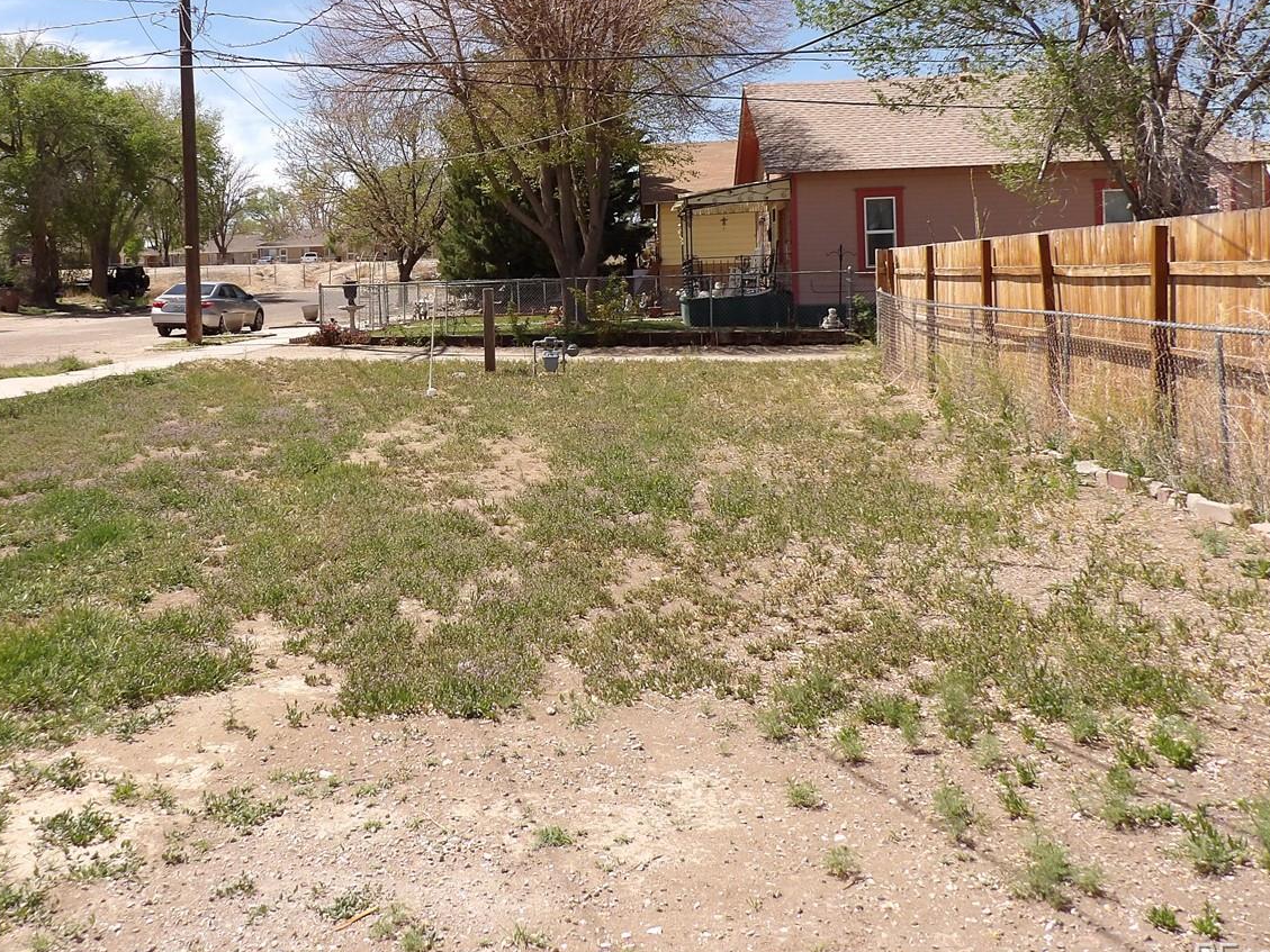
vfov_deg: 41.2
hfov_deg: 53.4
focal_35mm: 34
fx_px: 1248
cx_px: 477
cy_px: 305
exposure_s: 1/797
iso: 100
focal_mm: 4.3
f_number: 3.2
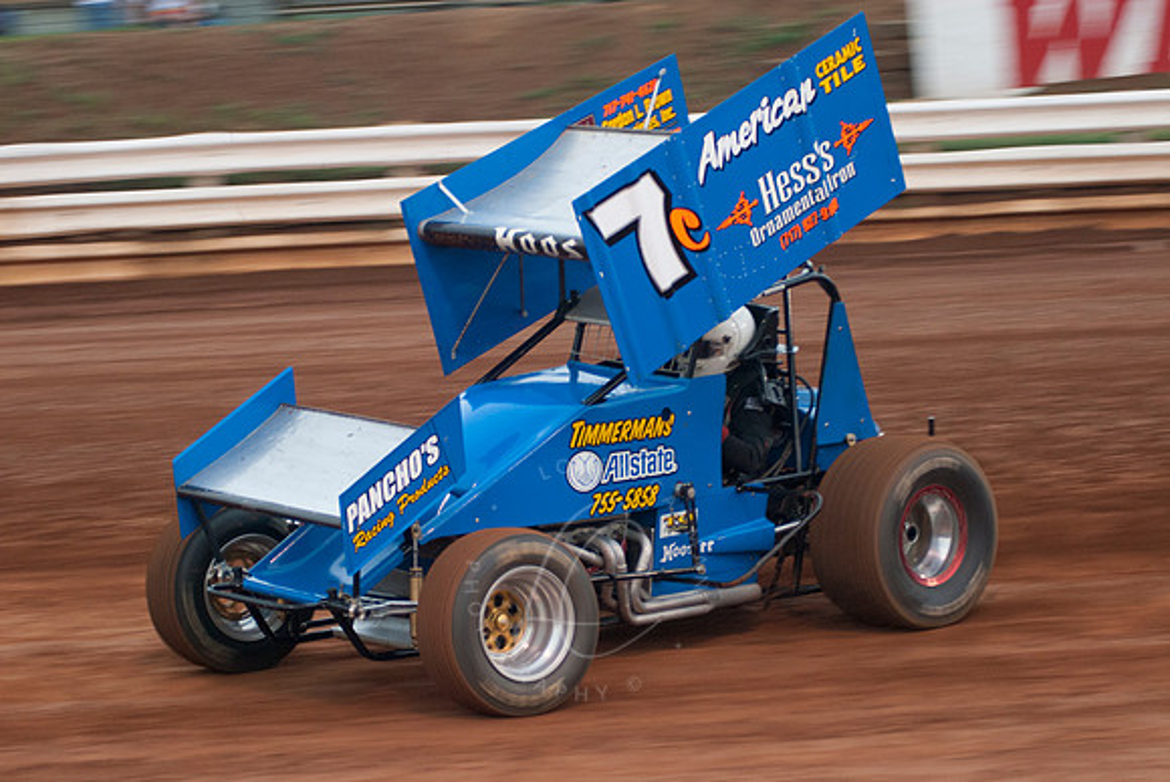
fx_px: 3904
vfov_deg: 11.4
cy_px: 391
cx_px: 585
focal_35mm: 120
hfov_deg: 17.0
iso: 400
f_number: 3.2
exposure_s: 1/320
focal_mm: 80
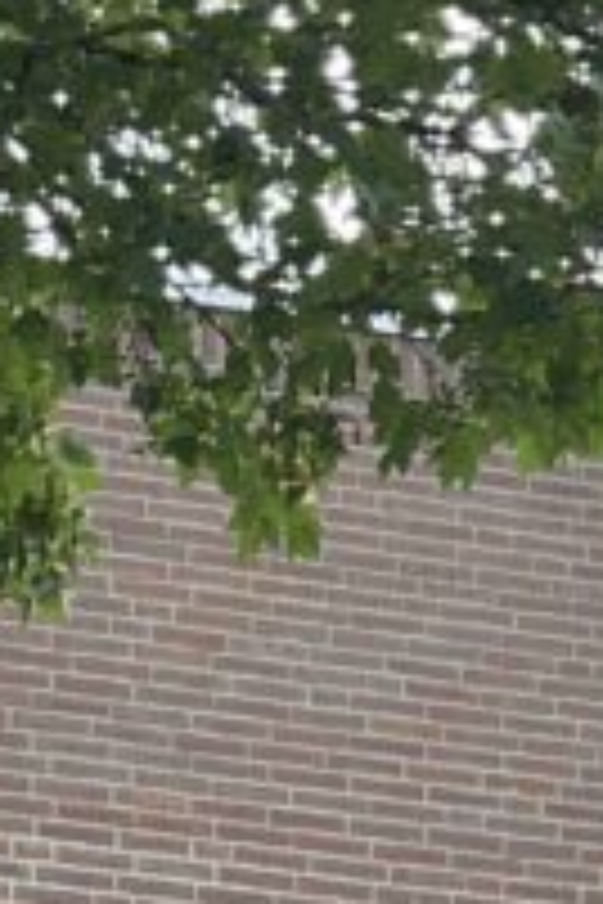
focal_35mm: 154
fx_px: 3869
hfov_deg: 8.9
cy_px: 1929
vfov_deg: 11.7
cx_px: 14
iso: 16
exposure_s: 1/211
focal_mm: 3
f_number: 1.8
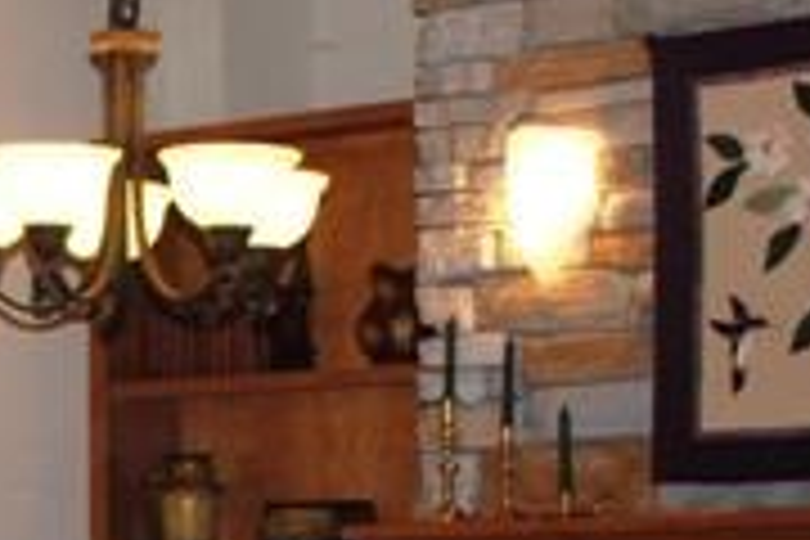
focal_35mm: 154
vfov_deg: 8.8
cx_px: -270
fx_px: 3465
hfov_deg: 12.9
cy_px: 709
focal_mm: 18
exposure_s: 1/60
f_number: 3.5
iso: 200
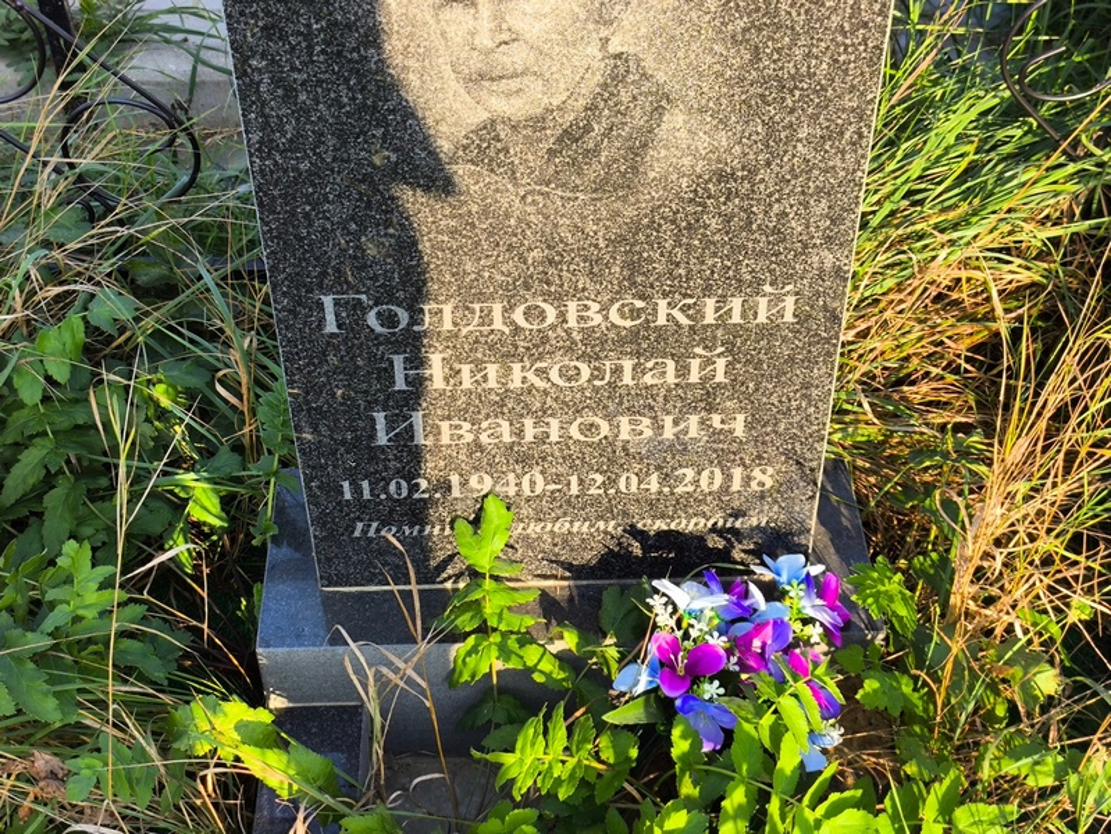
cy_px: 417
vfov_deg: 29.1
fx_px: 1605
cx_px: 556
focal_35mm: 50
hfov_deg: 38.2
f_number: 1.7
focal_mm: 4.71
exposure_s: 1/295
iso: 50
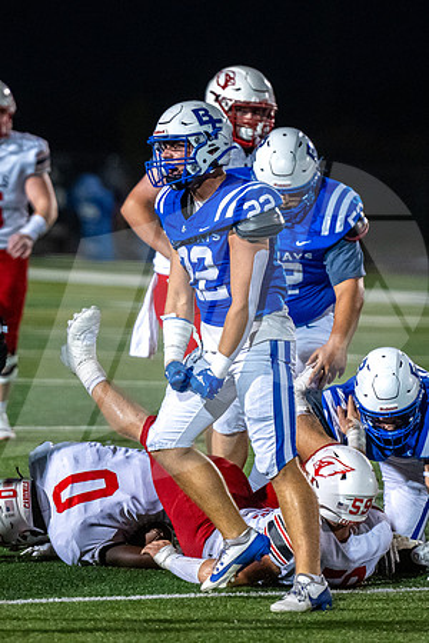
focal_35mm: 380
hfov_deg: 3.6
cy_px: 240
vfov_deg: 5.4
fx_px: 6787
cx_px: 151
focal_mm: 200
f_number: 2.8
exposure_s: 1/1250
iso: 5000
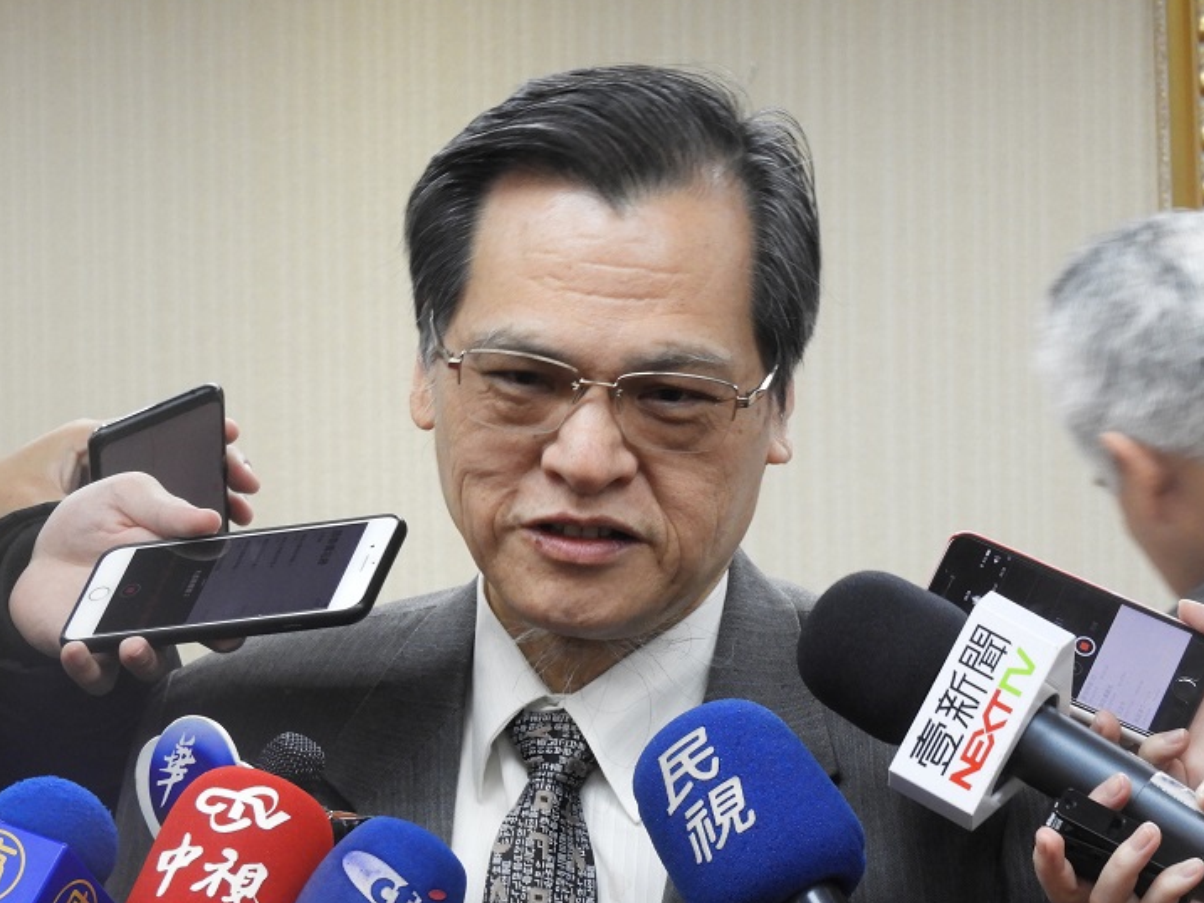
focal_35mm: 237
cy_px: 484
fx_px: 8245
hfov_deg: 8.4
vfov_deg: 6.3
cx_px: 640
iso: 400
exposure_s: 1/30
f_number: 5.3
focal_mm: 35.8
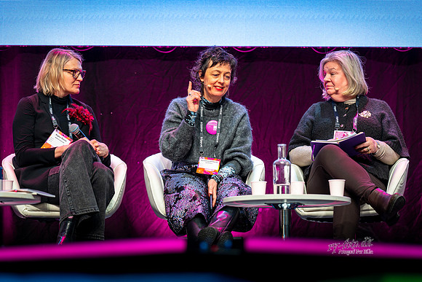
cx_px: 211
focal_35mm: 133
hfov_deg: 15.4
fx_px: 1559
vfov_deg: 10.3
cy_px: 141
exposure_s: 1/160
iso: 500
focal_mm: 133
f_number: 2.8
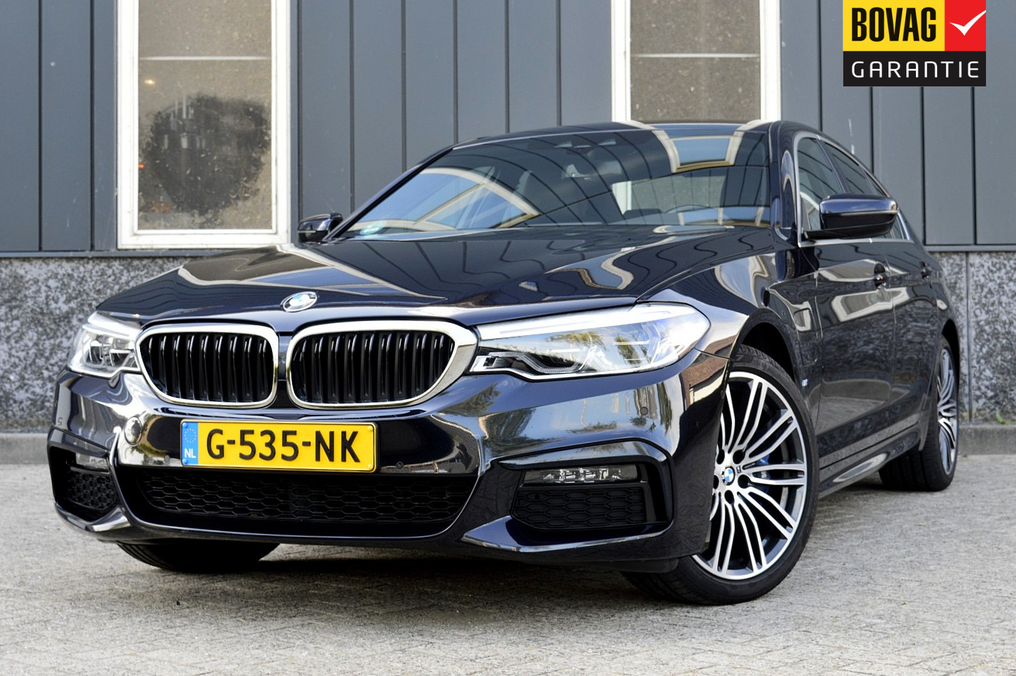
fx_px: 1607
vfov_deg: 23.7
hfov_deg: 35.1
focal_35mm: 57
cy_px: 338
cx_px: 508
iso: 400
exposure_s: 1/60
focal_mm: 38
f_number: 8
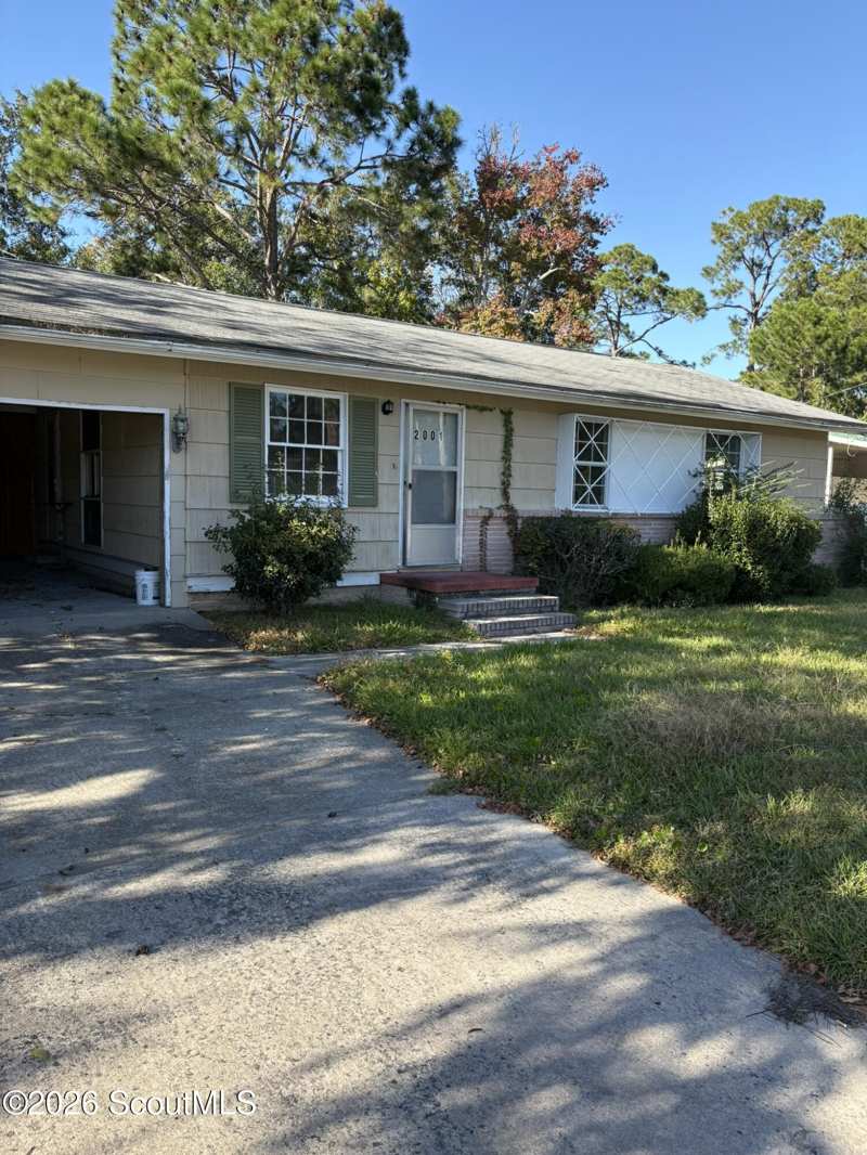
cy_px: 578
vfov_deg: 67.3
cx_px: 434
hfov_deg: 53.1
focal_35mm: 26
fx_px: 868
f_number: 1.6
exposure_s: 1/987
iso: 50
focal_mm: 5.96
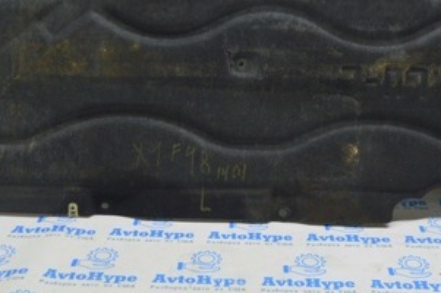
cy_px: 26
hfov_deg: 30.1
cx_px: 245
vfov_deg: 19.8
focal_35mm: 67
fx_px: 821
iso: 400
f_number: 5.6
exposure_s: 1/20
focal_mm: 21
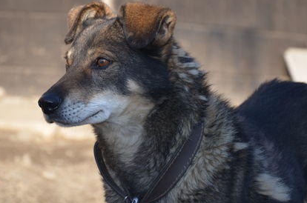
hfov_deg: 10.9
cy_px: 96
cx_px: 142
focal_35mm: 190
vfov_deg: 7.2
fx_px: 1613
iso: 100
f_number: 5.6
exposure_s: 1/160
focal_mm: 105
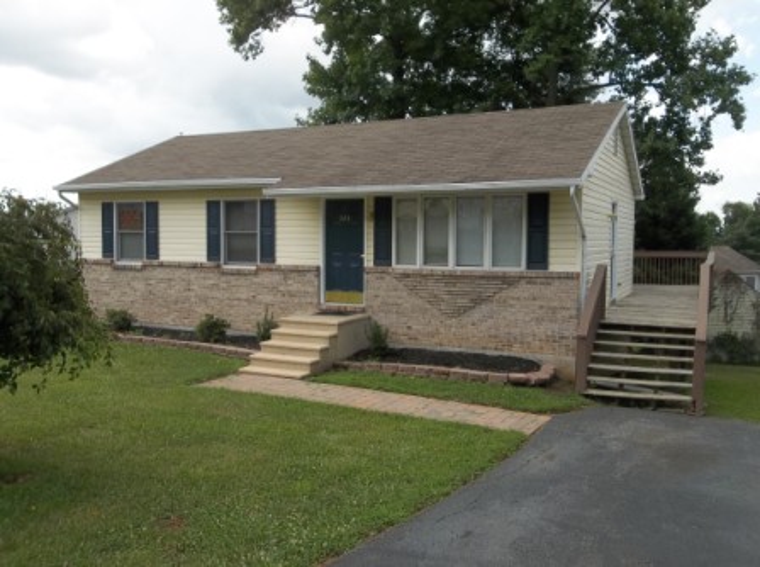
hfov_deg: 56.9
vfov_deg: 44.0
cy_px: 284
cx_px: 380
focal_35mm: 32
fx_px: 701
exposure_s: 1/400
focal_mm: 5.7
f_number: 3.7
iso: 80
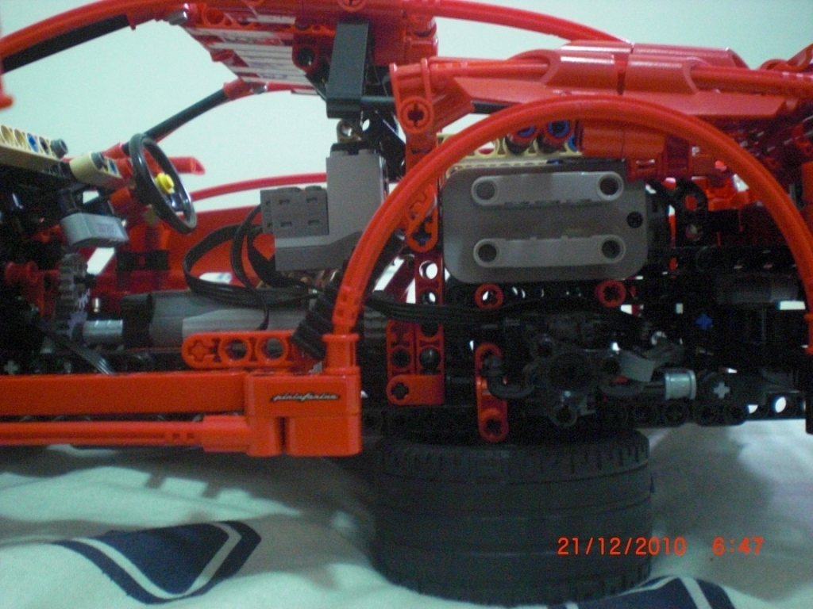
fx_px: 892
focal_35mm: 38
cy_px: 304
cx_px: 406
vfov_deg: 37.7
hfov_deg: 49.0
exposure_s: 1/8
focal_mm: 6.3
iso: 800
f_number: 3.1
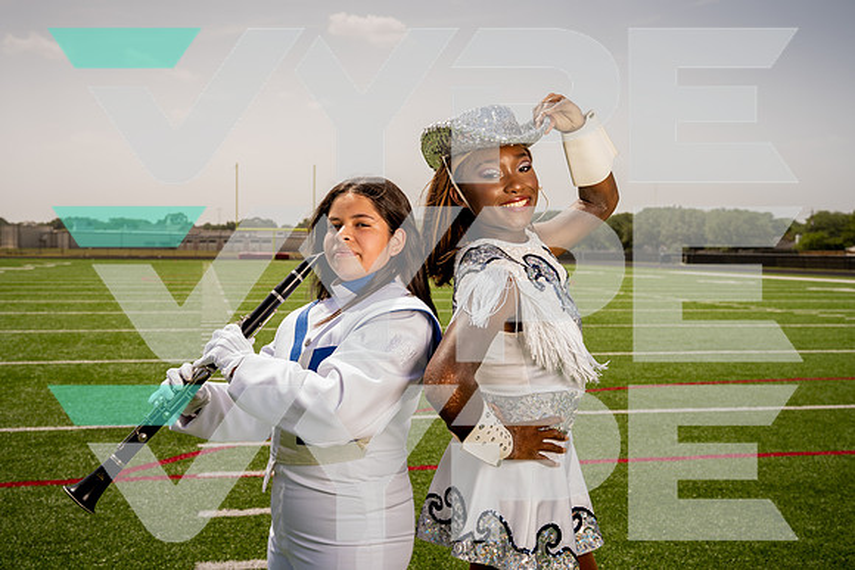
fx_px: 1045
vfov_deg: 30.5
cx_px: 428
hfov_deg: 44.5
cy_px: 285
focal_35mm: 44
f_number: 7.1
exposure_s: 1/250
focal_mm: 44
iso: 50
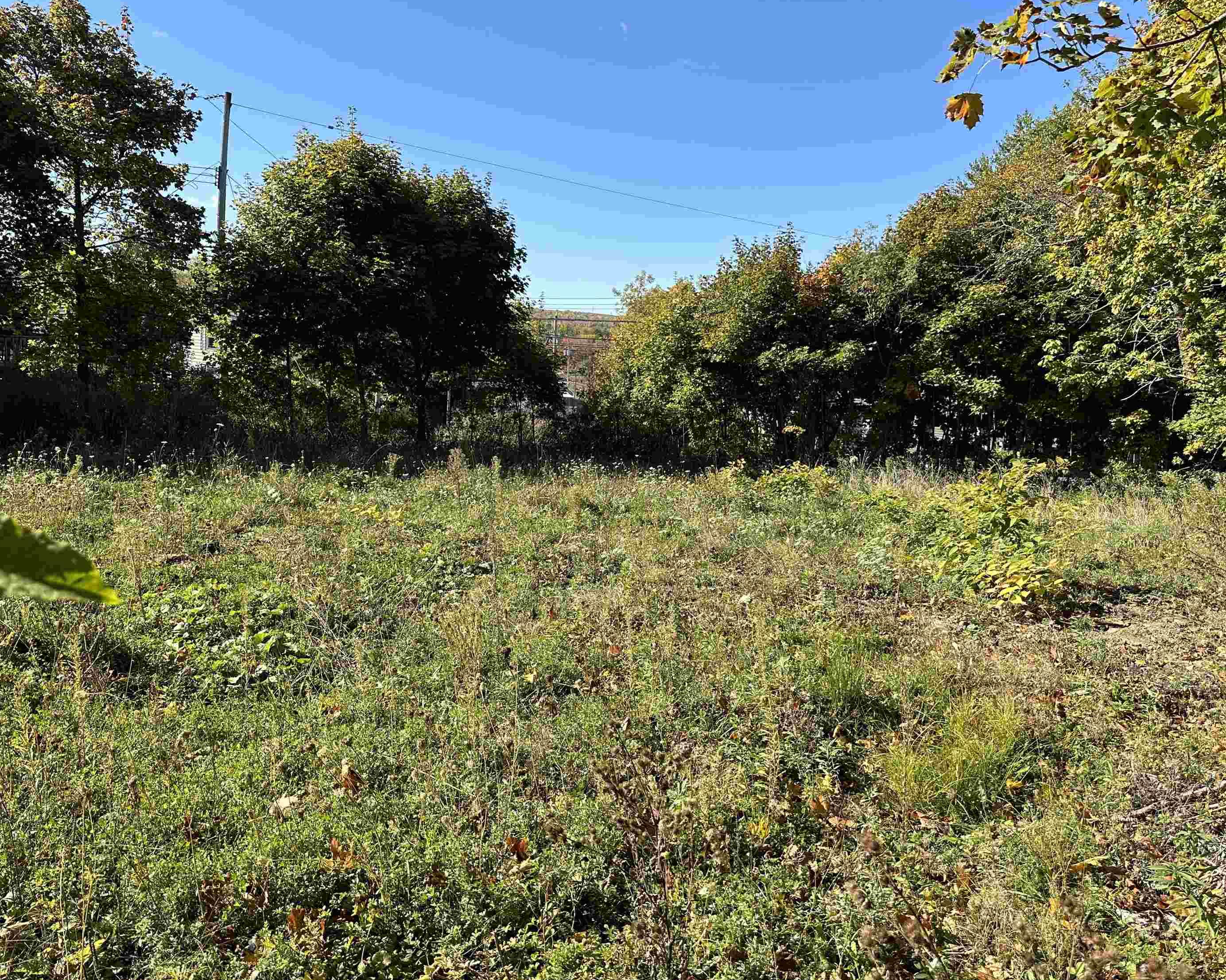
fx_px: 943
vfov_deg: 54.9
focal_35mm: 26
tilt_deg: -7.0
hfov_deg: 66.0
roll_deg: -4.6
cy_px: 490
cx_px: 645
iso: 80
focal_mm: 6.86
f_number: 1.78
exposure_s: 1/2299
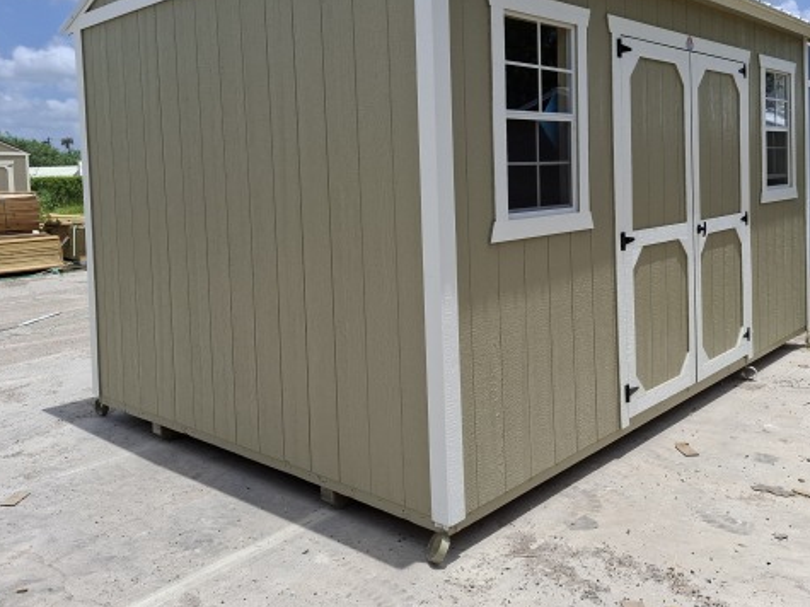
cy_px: 210
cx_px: 387
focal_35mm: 31
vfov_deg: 44.8
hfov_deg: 58.3
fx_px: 725
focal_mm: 5.54
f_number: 1.8
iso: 50
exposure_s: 1/2703
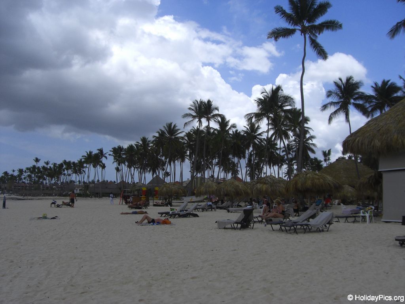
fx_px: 445
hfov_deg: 49.0
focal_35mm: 38
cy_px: 152
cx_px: 202
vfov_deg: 37.7
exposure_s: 1/250
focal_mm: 6.2
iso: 64
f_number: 8
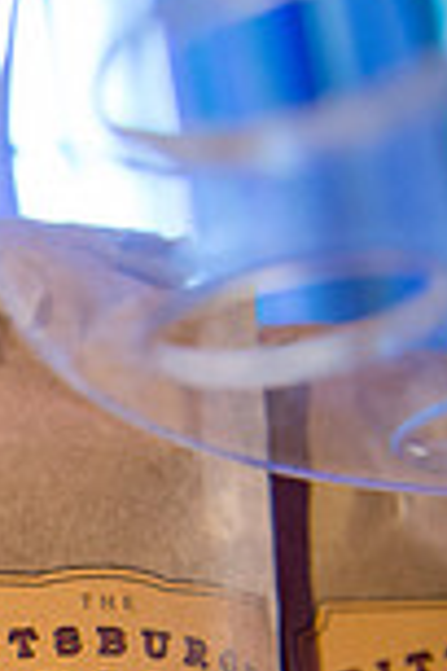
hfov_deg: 11.6
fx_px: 1695
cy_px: 678
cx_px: -710
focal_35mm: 91
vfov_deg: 21.6
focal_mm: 24
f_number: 2.8
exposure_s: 1/30
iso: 1250
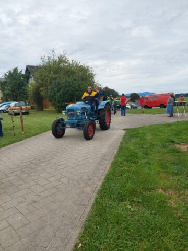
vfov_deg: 69.4
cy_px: 126
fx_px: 181
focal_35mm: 25
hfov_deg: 54.9
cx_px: 94
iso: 40
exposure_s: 1/775
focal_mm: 5.23
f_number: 1.8
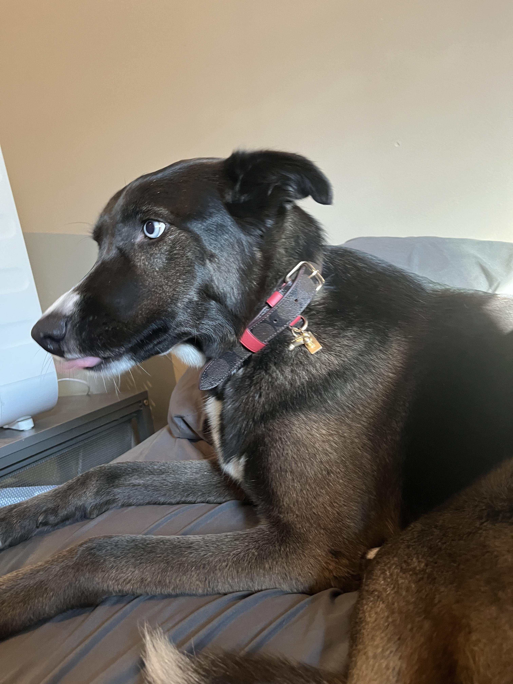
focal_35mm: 26
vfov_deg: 67.3
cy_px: 342
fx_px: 514
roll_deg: +9.9
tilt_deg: -7.4
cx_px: 256
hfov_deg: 53.1
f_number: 1.6
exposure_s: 1/30
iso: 500
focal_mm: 5.1
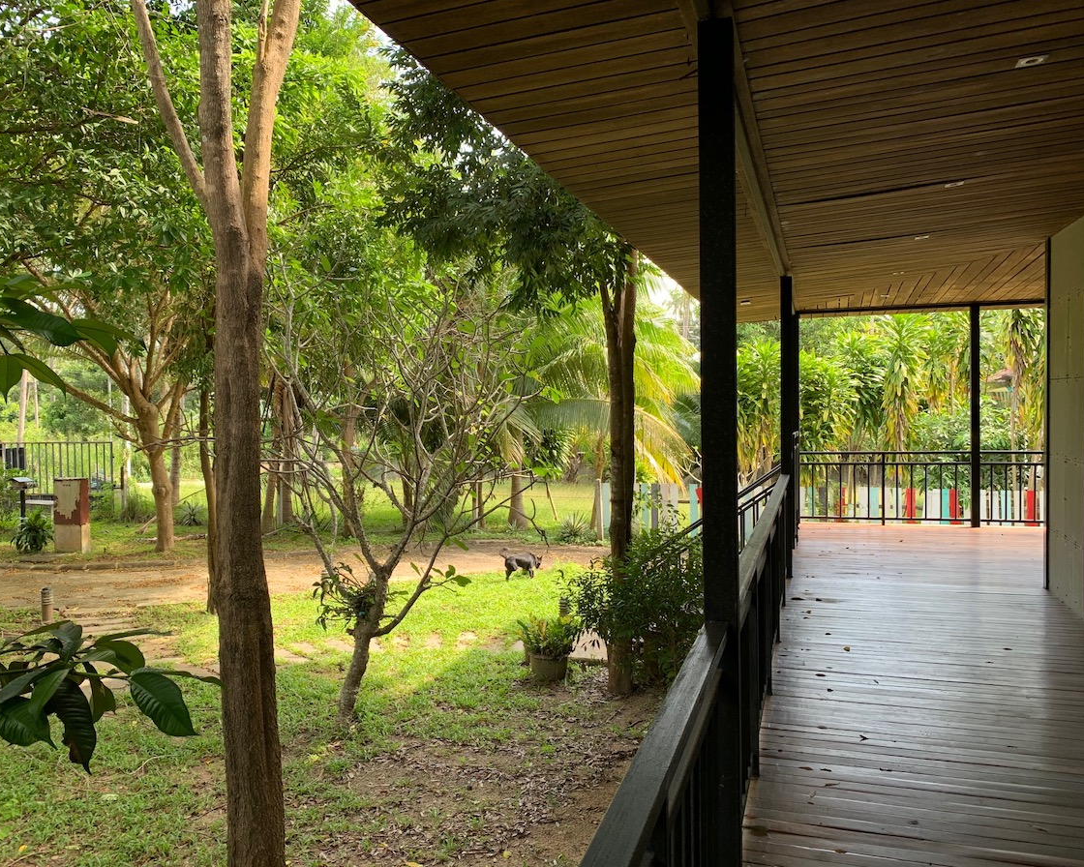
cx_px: 468
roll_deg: +1.0
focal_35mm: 29
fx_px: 930
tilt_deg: -2.8
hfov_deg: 60.2
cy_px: 457
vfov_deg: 50.0
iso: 32
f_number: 1.8
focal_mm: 4.25
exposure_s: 1/121
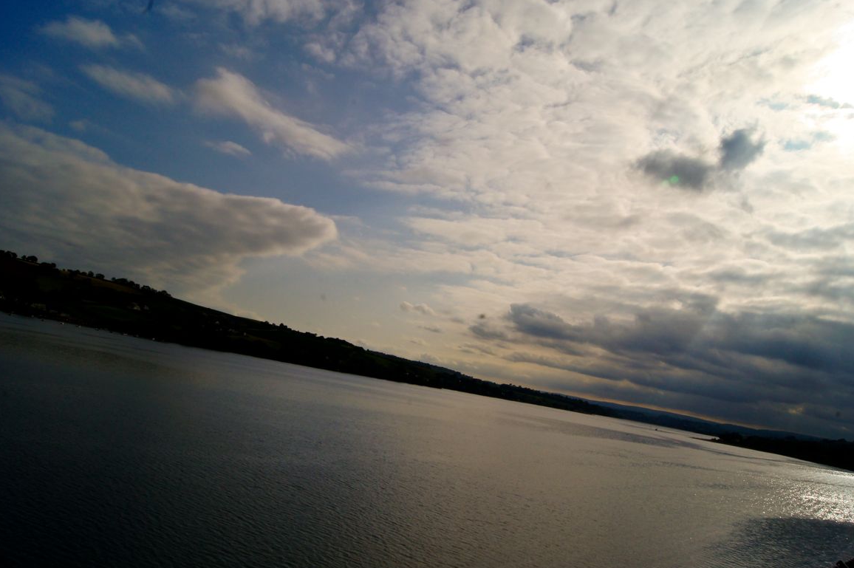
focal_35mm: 28
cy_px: 288
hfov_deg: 65.5
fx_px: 664
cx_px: 424
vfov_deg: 46.3
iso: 400
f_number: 22
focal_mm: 18
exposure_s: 1/500
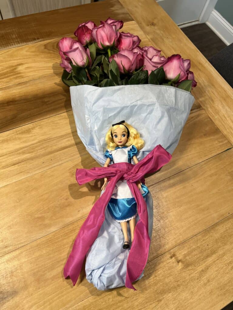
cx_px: 116
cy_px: 155
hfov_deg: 53.1
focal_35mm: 26
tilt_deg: -61.8
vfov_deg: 67.3
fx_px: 233
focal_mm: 5.7
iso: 80
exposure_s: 1/60
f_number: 1.5
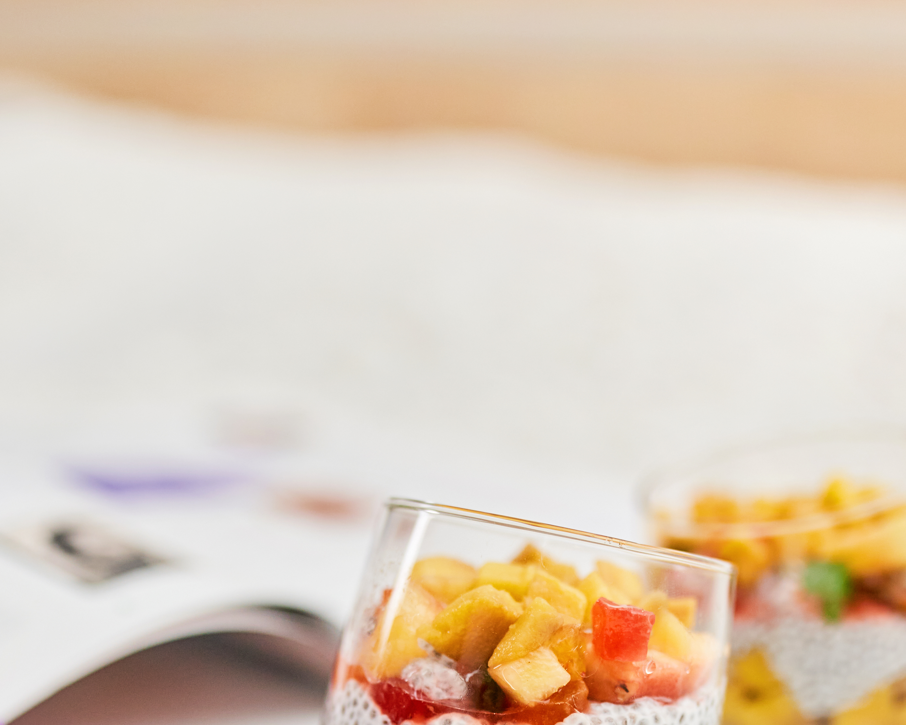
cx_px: 415
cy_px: 794
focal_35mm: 71
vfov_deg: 20.6
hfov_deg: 26.8
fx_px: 1904
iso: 320
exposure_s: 1/250
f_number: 1.8
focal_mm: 35
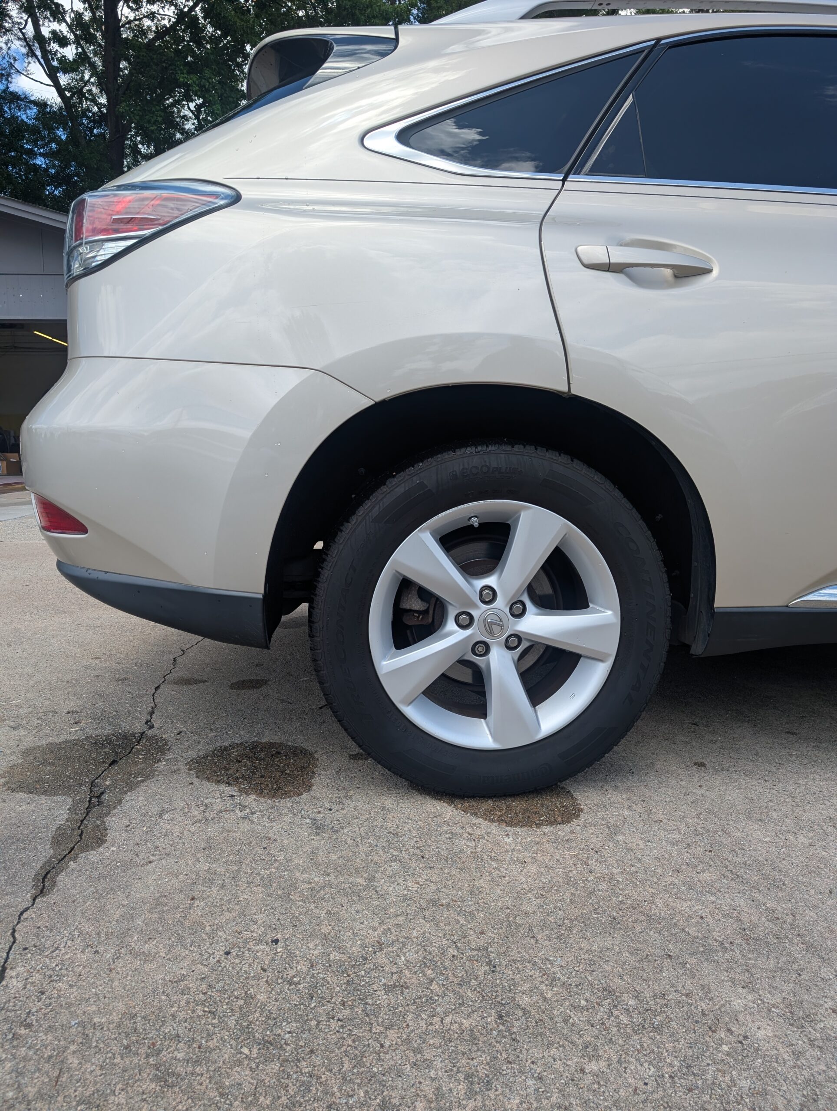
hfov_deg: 56.9
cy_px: 556
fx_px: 772
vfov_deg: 71.5
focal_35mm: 24
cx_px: 418
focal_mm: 6.9
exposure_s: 1/760
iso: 20
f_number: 1.68
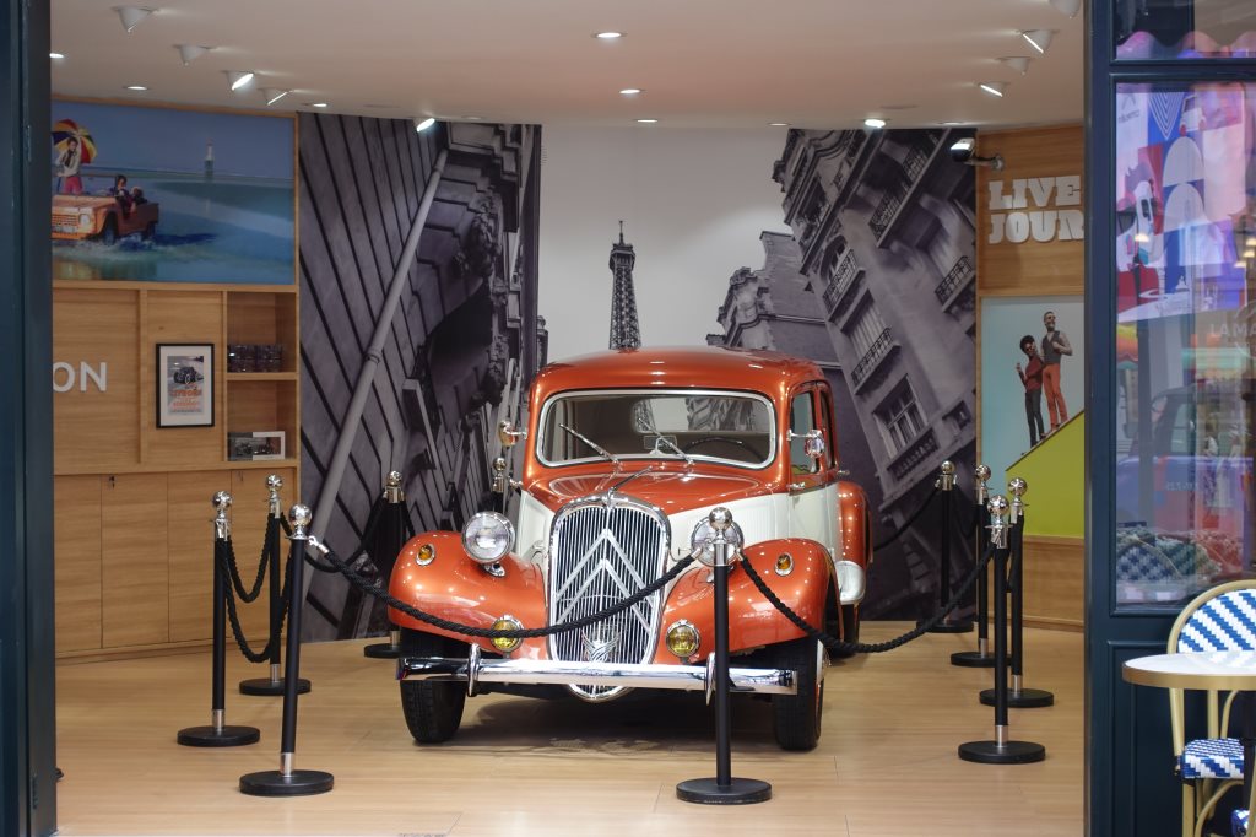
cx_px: 628
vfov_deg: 19.4
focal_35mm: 70
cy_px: 418
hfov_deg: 28.9
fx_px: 2441
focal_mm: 25.7
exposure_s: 1/80
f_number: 3.2
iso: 125
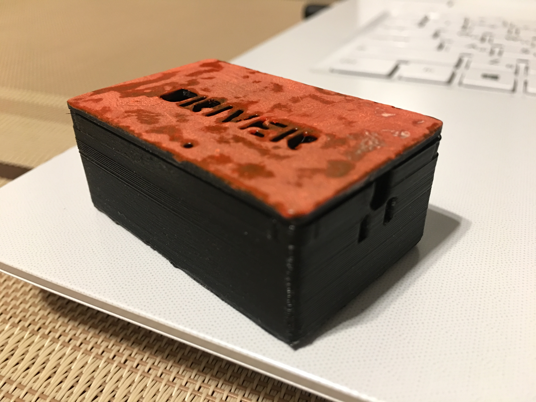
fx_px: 449
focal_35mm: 29
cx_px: 268
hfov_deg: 61.7
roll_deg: -0.7
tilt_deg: -30.5
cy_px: 201
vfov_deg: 48.2
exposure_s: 1/10
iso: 100
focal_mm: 4.15
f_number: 2.2
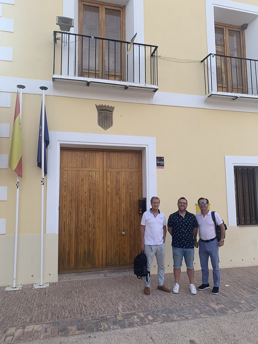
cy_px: 172
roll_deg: +0.5
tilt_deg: +7.5
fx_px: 258
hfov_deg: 53.1
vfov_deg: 67.3
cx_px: 129
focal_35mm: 26
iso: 25
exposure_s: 1/520
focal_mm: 4.25
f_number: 1.8
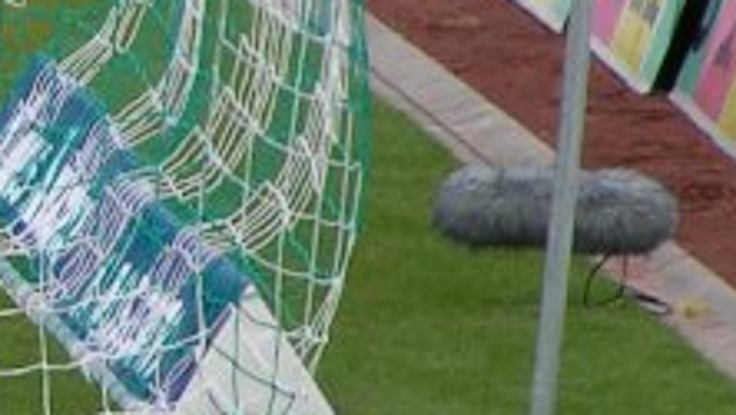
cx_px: -368
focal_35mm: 1109
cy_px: -60
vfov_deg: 1.1
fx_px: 21648
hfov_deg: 1.9
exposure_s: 1/400
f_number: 5
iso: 50
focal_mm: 43.3
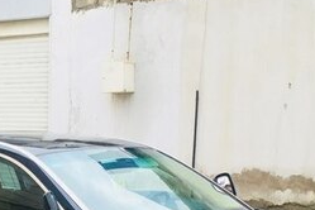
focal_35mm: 80
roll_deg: +0.3
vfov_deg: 16.4
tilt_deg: -8.7
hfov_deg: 24.9
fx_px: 700
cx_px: 59
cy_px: 244
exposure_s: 1/33
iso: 100
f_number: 2.2
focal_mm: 4.15
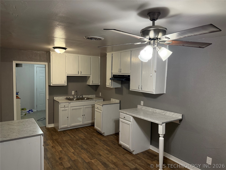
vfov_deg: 56.8
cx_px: 113
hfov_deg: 71.6
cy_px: 85
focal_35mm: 24
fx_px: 157
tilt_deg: -4.1
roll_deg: -1.0
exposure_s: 1/60
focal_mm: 6.76
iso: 250
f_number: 1.78
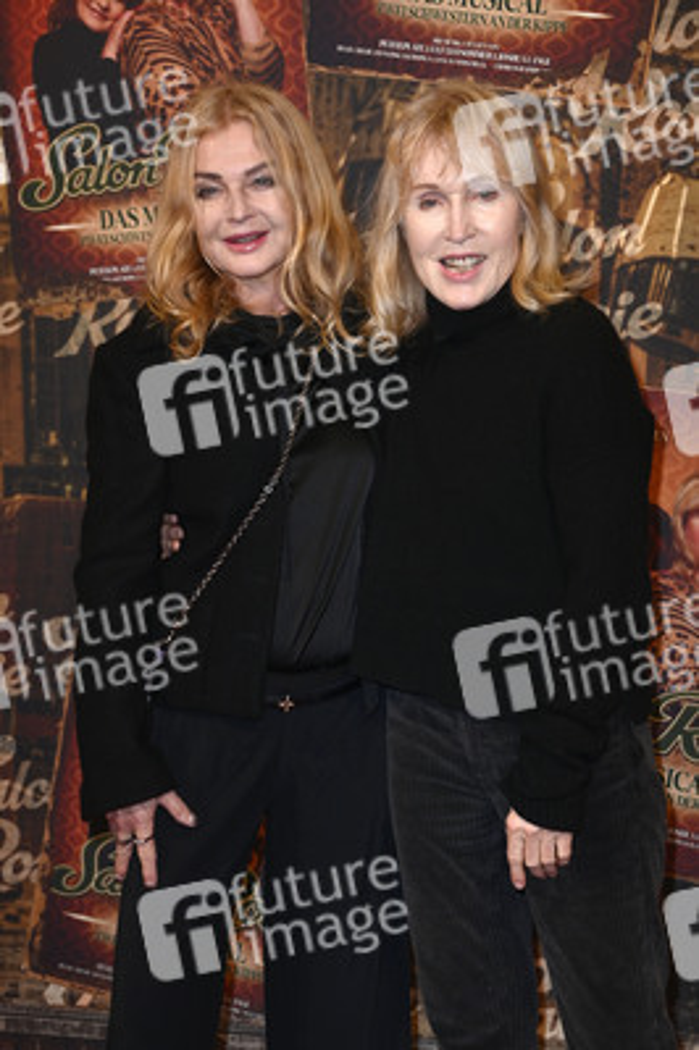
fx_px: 2684
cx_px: 350
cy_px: 525
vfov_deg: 22.2
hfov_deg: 14.8
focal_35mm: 92
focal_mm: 92
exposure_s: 1/250
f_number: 5.6
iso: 1250
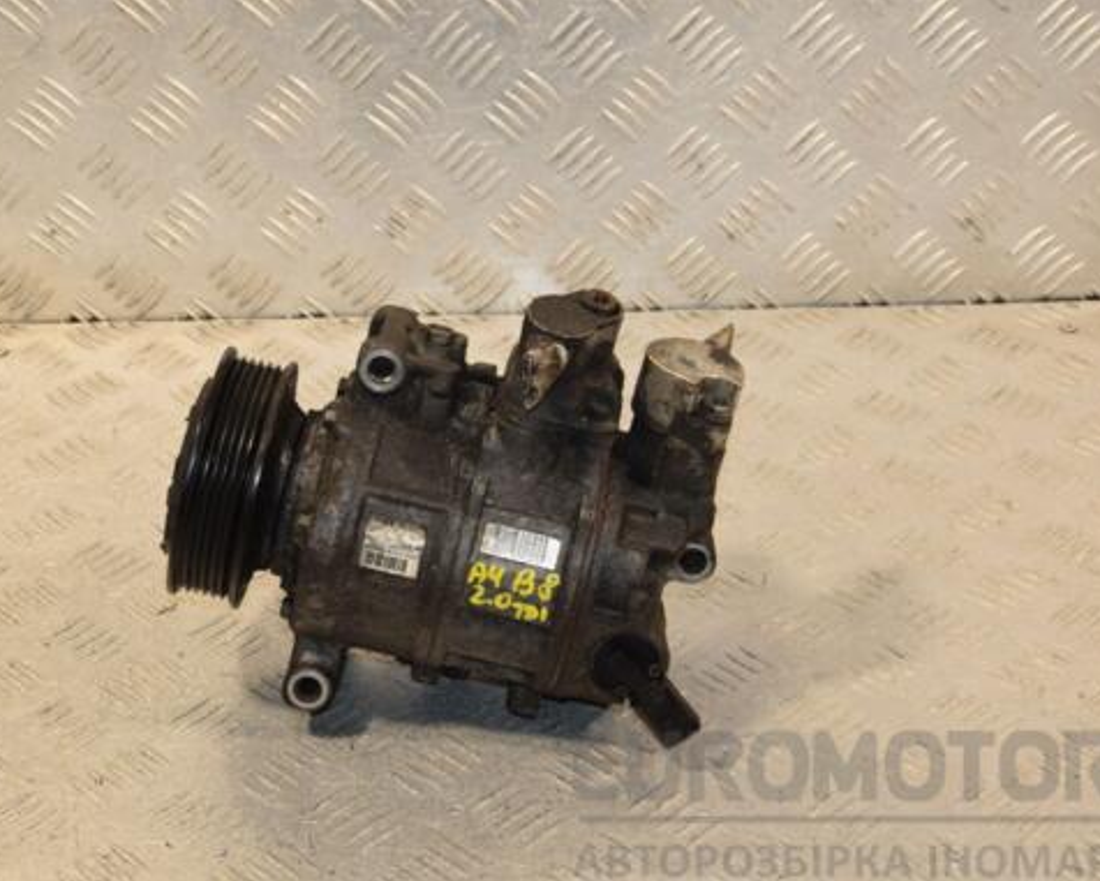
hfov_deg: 26.8
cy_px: 458
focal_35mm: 71
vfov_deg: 21.6
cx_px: 529
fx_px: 2312
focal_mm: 40
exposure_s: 1/200
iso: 800
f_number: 8
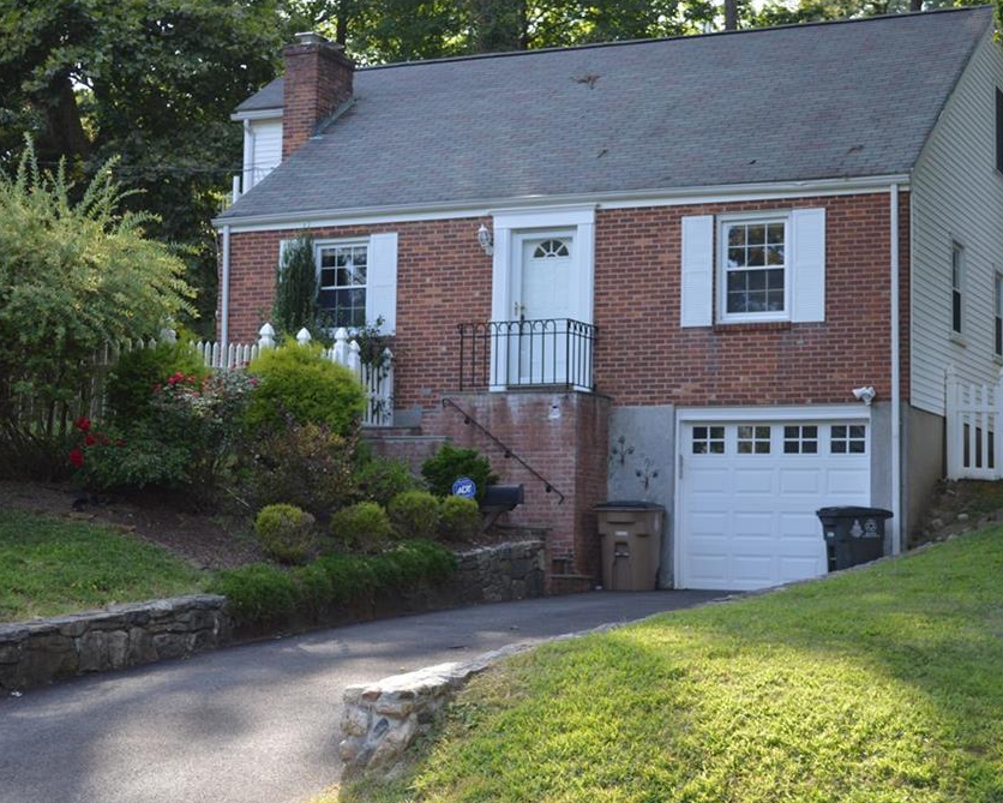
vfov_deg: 24.6
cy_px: 402
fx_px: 1841
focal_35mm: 62
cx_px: 569
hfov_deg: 30.4
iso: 800
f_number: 5
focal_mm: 36
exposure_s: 1/800
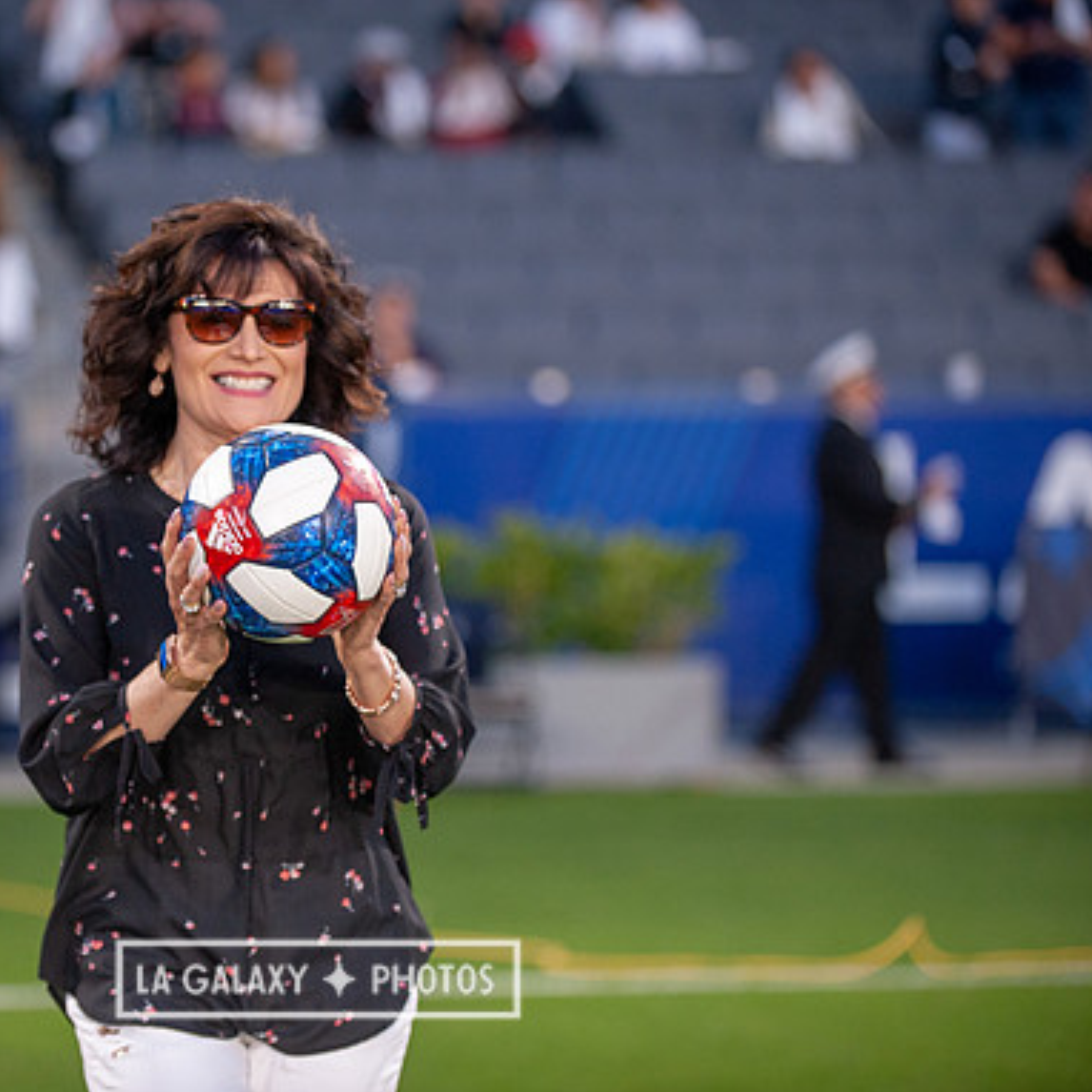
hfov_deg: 10.8
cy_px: 549
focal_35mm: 161
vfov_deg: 10.9
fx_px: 5746
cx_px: 317
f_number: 2.8
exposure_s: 1/640
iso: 1600
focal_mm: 125
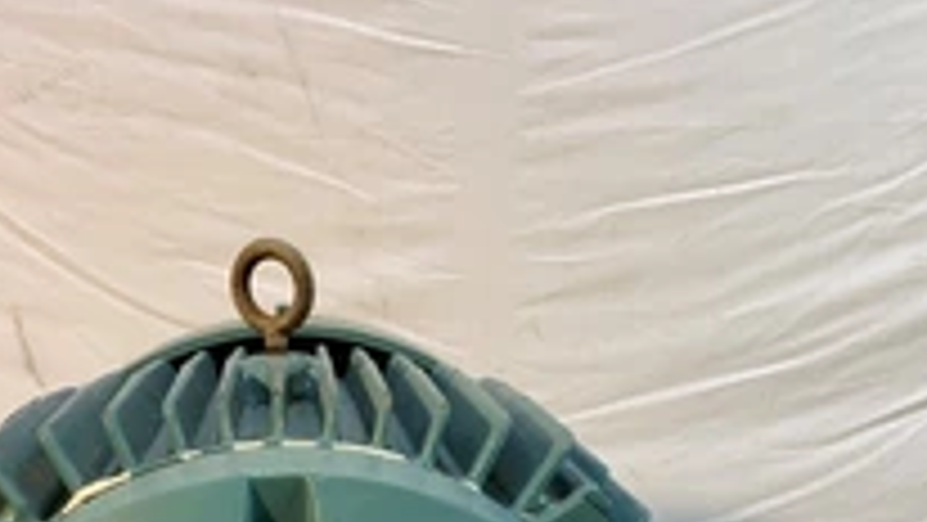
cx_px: 418
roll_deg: +0.9
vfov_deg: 20.5
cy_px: 616
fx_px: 1352
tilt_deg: -14.6
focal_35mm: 55
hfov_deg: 37.8
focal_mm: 4.25
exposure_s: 1/120
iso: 40
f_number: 1.8
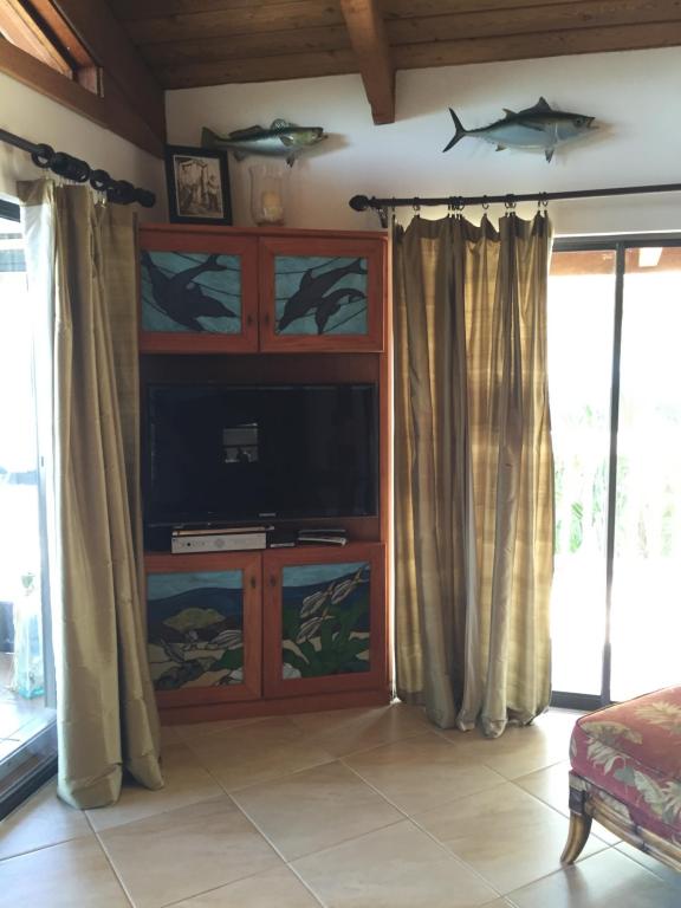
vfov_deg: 61.7
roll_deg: -0.1
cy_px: 454
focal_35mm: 29
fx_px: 761
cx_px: 340
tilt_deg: -3.9
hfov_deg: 48.2
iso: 100
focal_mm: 4.15
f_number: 2.2
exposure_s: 1/30
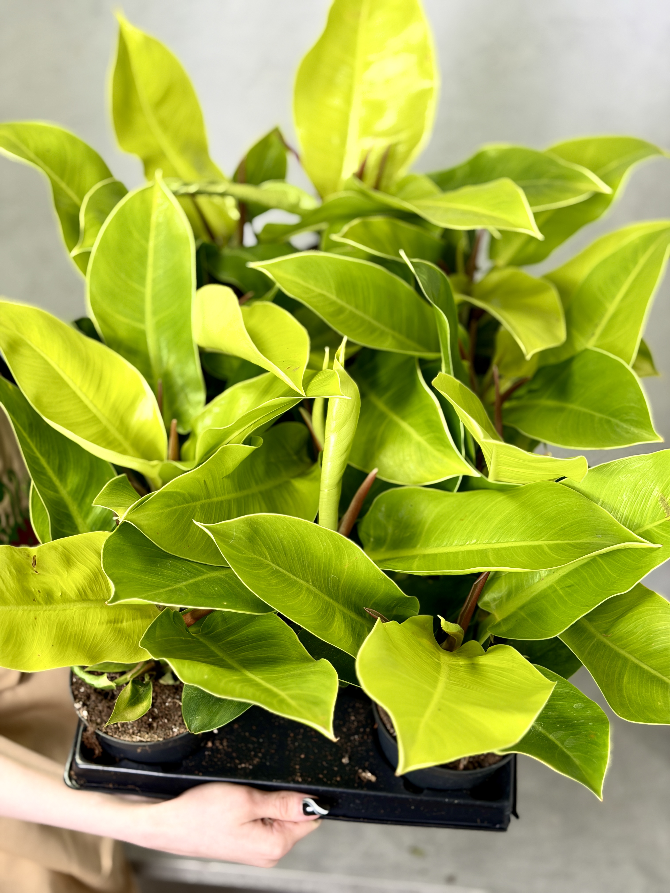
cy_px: 446
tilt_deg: -18.1
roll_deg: -2.4
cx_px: 335
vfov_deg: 39.7
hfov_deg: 30.3
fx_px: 1239
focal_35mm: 48
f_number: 1.78
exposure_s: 1/121
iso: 64
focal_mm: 6.76
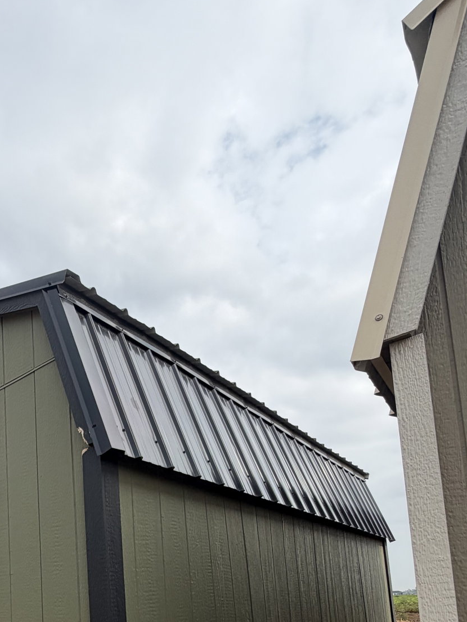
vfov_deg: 56.9
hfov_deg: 46.0
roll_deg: +0.2
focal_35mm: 27
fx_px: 485
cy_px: 551
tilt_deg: +8.3
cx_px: 40
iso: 25
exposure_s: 1/770
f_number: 2.2
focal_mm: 2.22
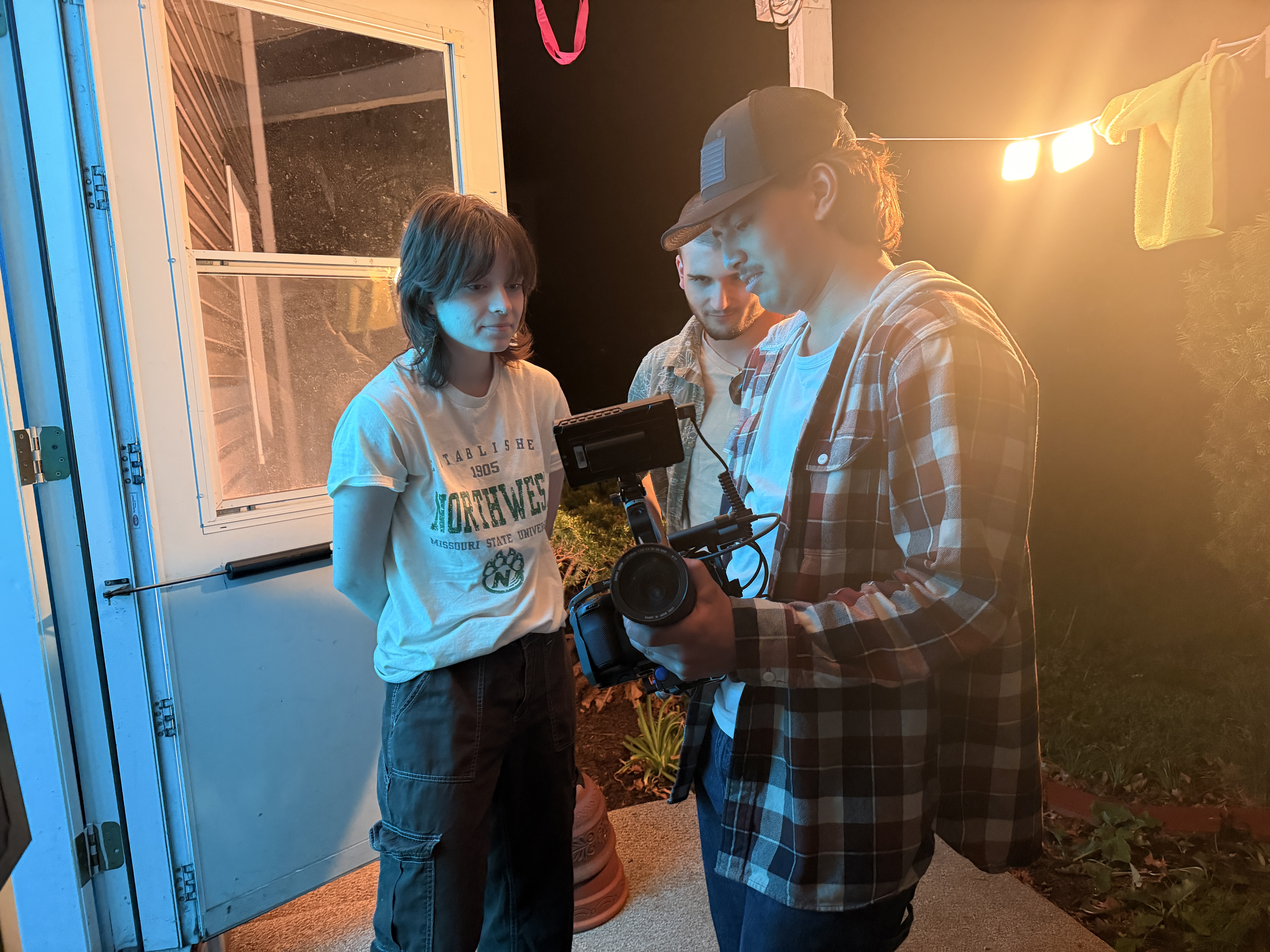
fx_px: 881
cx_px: 635
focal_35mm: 24
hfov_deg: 71.6
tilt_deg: -7.5
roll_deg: +5.1
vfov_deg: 56.8
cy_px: 476
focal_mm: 6.76
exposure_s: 1/33
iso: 1000
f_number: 1.78
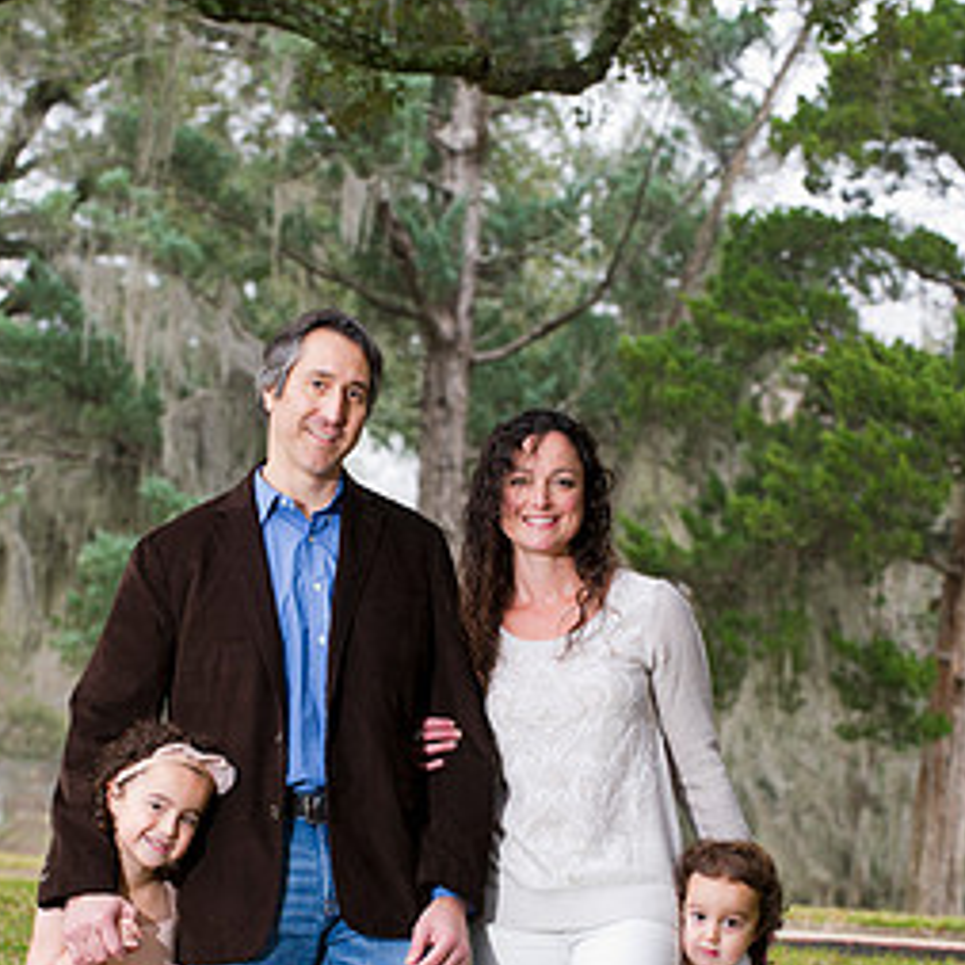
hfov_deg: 10.5
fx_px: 5236
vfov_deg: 10.5
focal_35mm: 166
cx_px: 418
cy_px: 706
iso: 640
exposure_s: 1/125
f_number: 5.6
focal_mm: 110
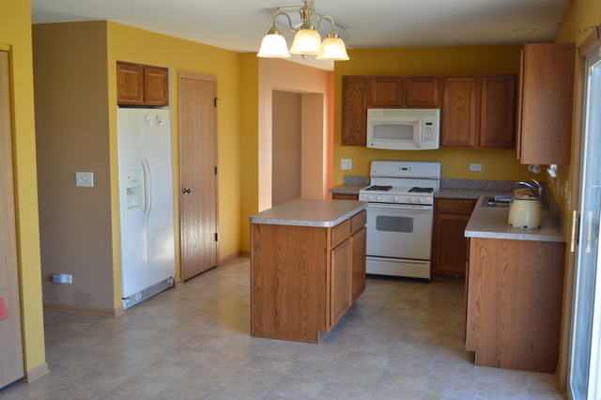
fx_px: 651
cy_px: 200
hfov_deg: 49.6
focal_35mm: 39
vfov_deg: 34.2
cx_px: 300
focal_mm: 26
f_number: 4.5
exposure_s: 1/80
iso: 400
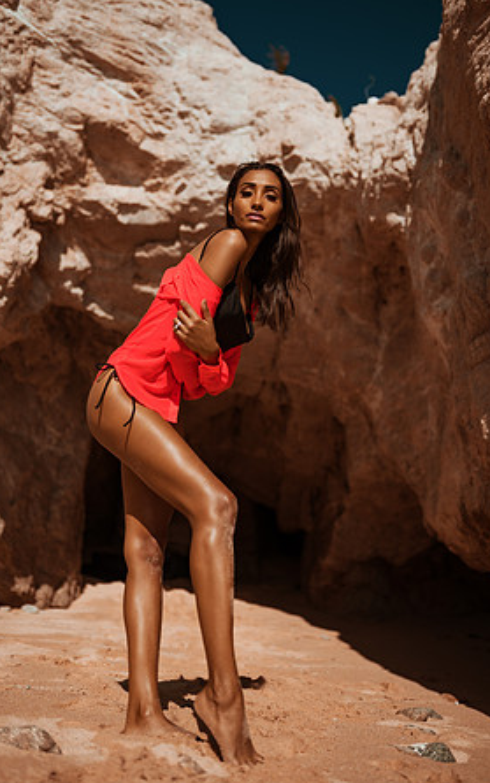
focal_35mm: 36
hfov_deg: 35.4
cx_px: 241
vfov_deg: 54.0
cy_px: 390
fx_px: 769
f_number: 1.8
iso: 64
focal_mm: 35
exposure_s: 1/8000
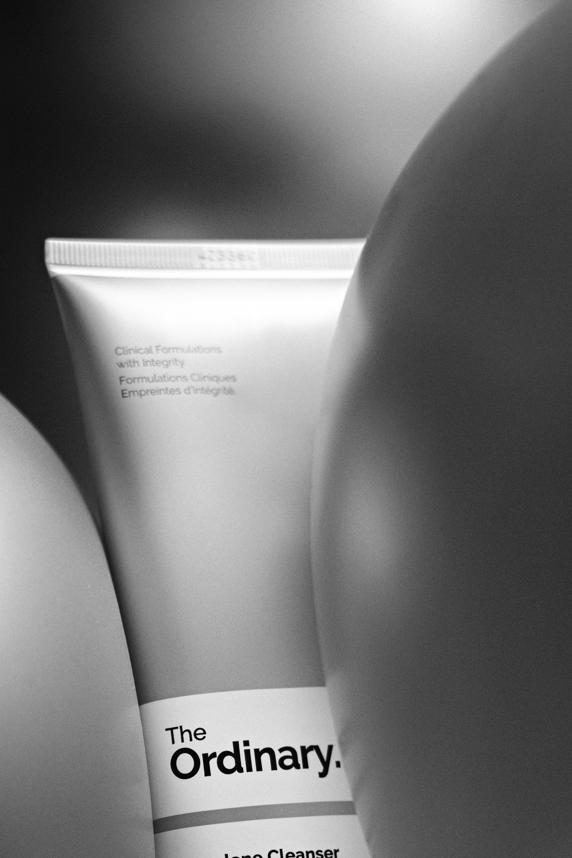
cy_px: 724
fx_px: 3717
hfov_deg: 8.8
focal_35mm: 156
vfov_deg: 13.1
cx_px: 273
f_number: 2.8
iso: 50
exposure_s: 1/125
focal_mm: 90
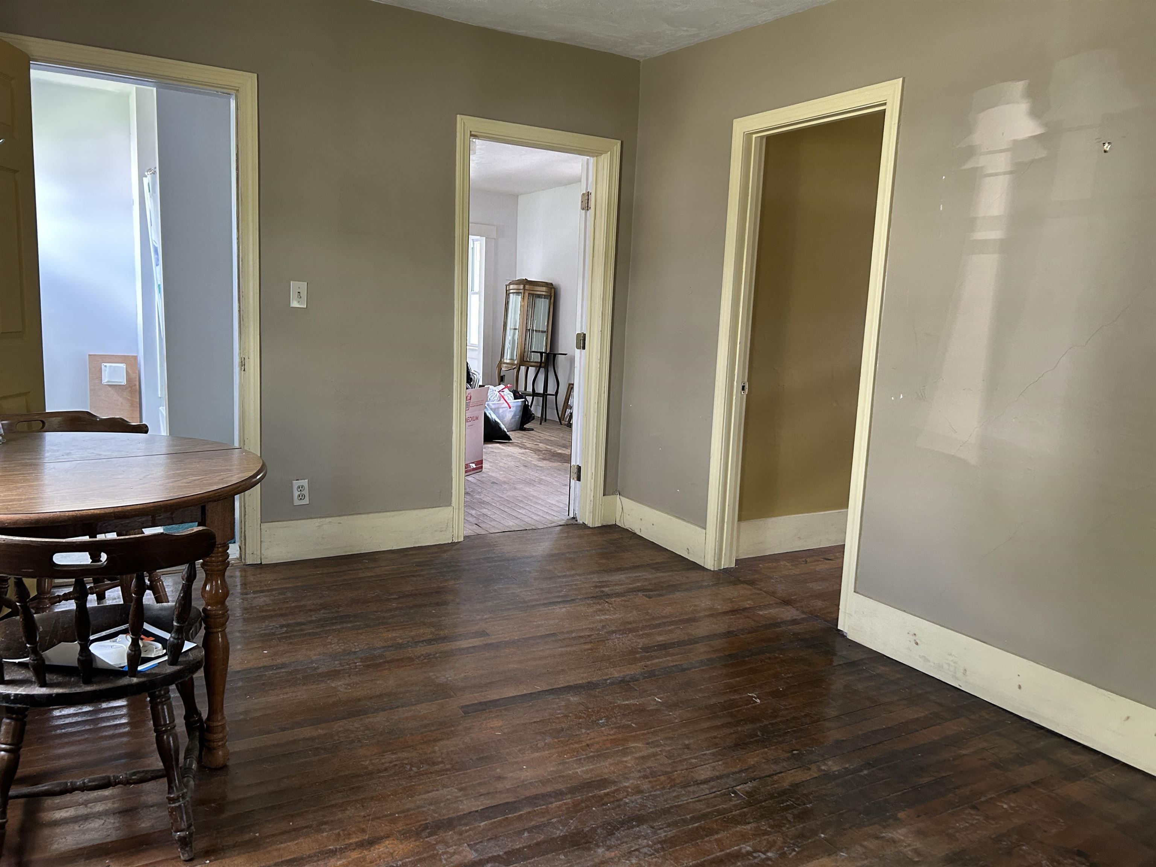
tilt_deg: -8.0
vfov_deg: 53.1
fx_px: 868
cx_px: 578
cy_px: 434
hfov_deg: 67.3
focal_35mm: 26
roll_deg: -1.6
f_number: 1.5
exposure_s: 1/60
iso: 200
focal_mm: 5.7
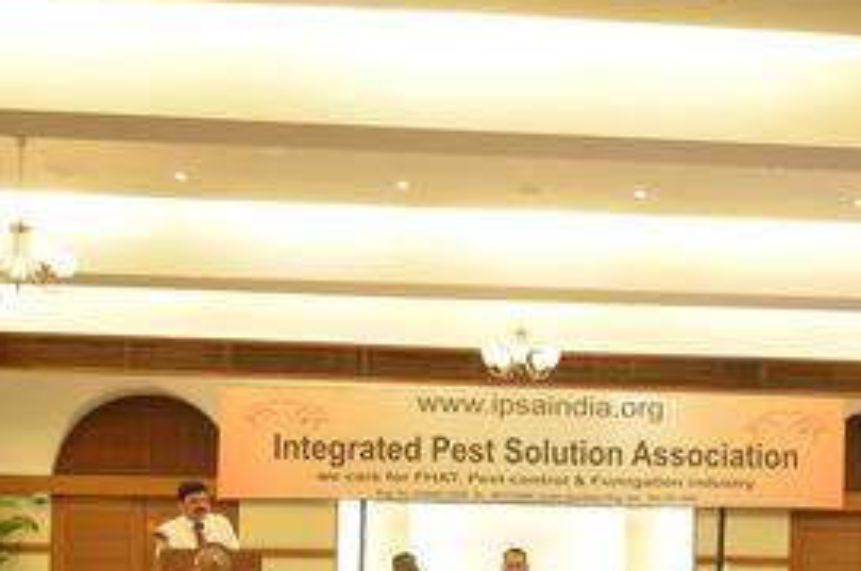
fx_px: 1432
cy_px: 560
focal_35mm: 60
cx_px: 647
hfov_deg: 32.8
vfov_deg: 21.8
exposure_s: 1/40
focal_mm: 18
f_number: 4
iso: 1000
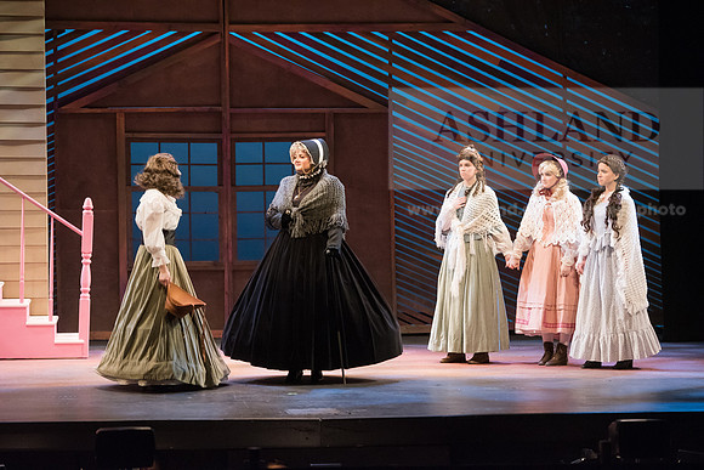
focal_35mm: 112
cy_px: 235
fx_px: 2191
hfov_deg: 18.3
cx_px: 352
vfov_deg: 12.2
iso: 5000
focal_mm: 112
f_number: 4
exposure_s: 1/320
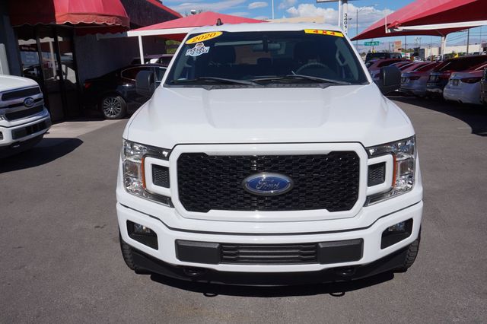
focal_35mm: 32
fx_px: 426
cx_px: 244
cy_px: 162
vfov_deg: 41.7
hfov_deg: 59.5
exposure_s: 1/400
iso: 100
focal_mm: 21
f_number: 11
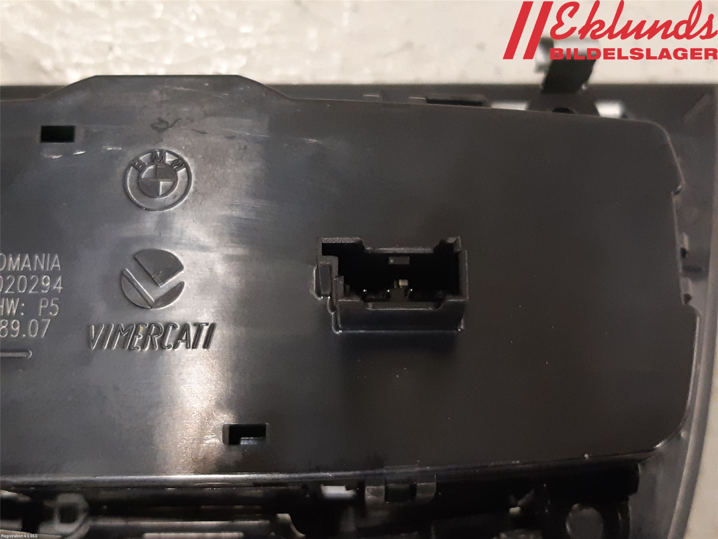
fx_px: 539
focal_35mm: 26
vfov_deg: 53.1
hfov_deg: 67.3
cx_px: 359
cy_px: 270
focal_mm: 3.93
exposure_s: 1/50
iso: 320
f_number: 1.7
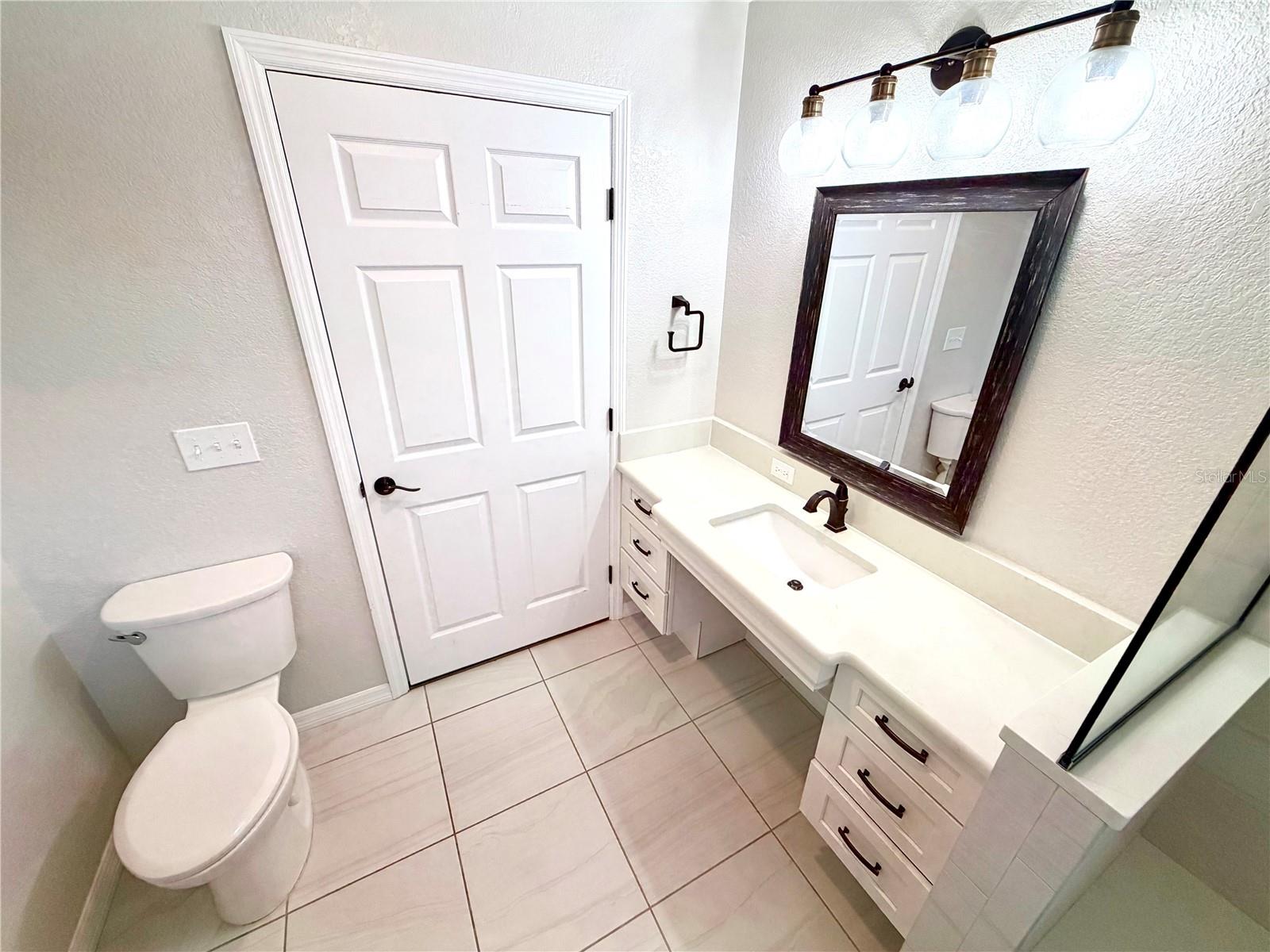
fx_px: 514
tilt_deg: -25.6
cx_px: 635
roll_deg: -0.4
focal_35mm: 14
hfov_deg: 102.1
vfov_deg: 85.7
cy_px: 476
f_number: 2.2
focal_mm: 2.22
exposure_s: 1/120
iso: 100
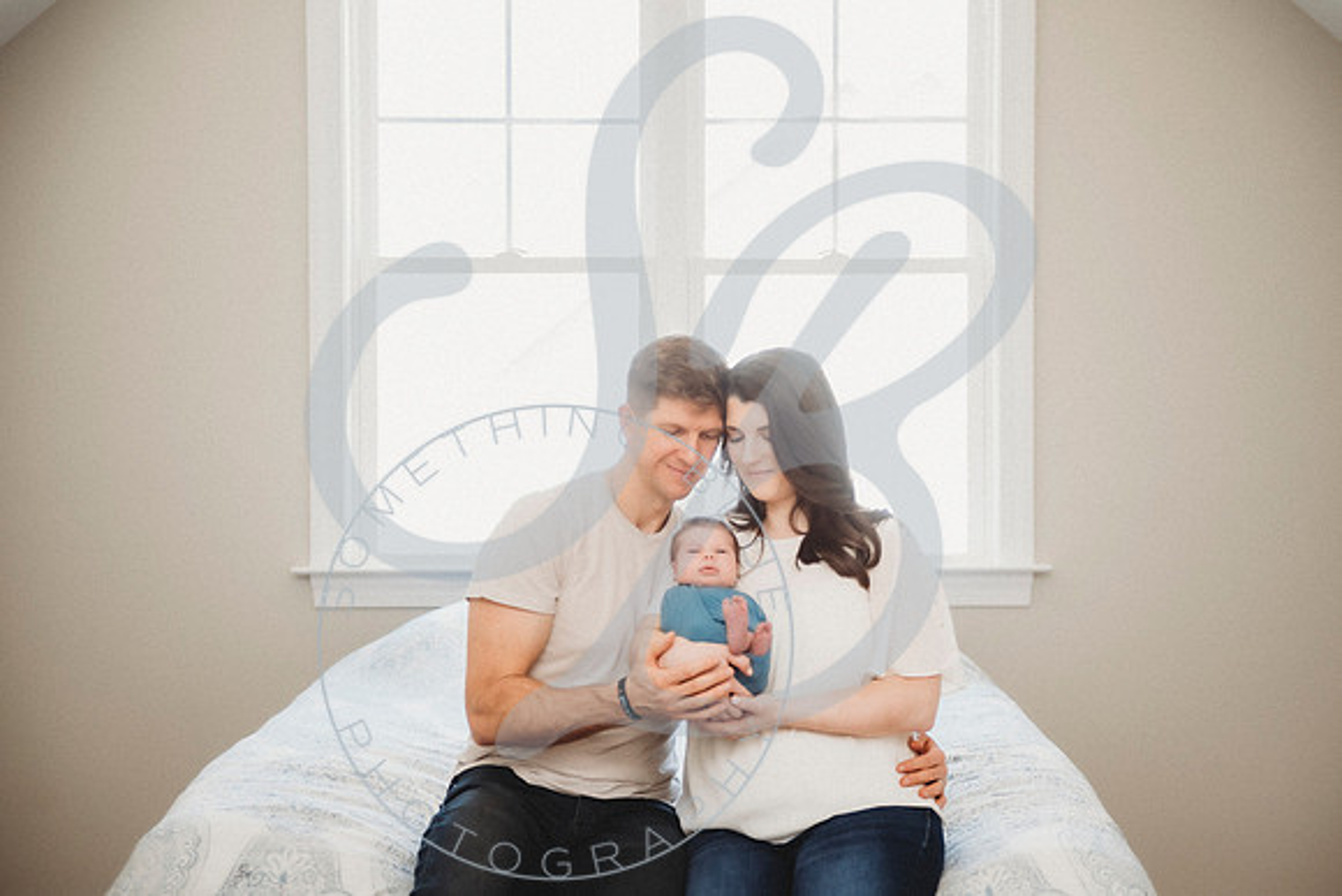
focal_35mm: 58
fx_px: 2164
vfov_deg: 23.4
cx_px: 699
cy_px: 454
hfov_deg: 34.4
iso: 500
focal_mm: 55
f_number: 2.8
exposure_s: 1/160
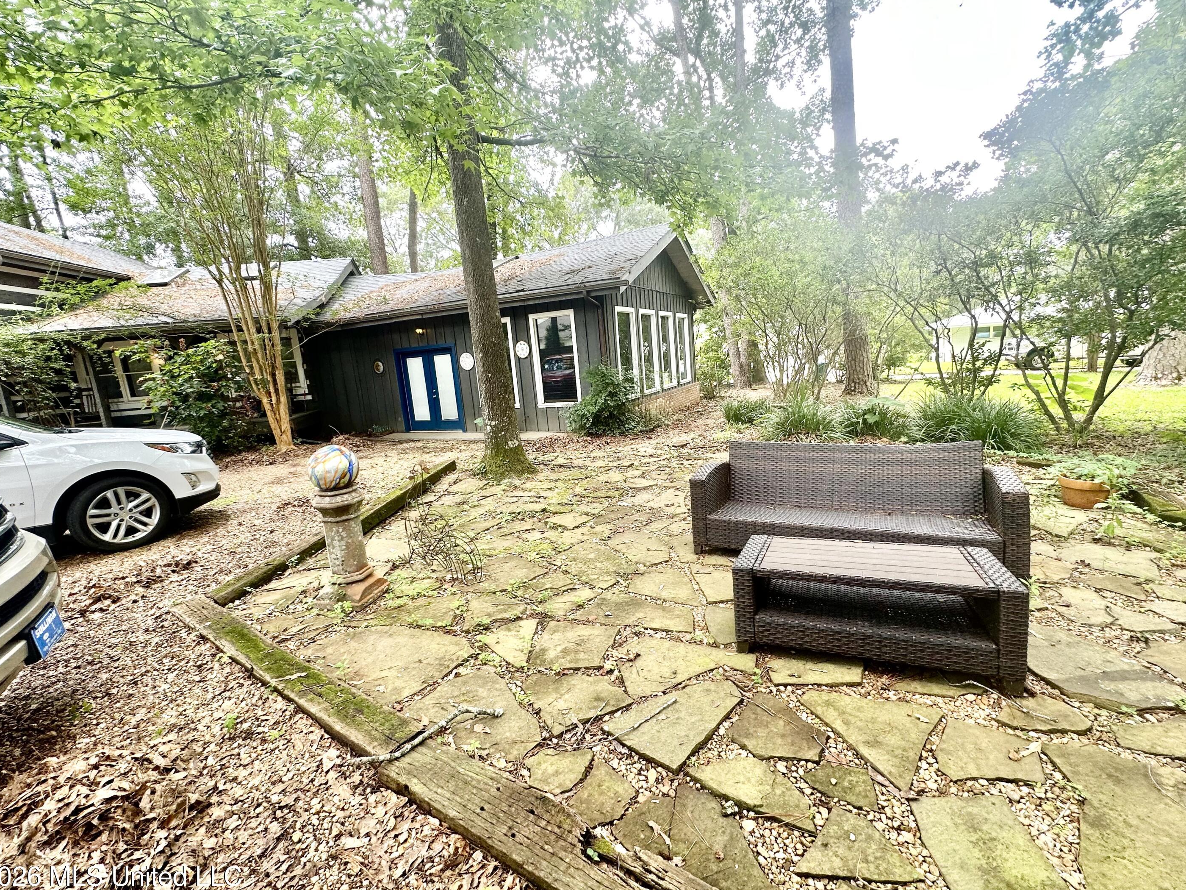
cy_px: 443
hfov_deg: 98.2
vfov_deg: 81.7
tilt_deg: -7.4
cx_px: 596
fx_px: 514
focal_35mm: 15
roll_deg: +3.8
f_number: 2.2
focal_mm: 2.22
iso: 50
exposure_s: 1/99
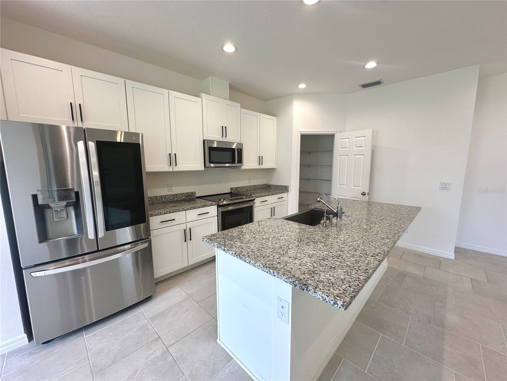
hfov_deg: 102.1
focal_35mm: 14
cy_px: 190
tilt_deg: -7.5
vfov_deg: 85.7
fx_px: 205
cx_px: 254
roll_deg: +0.0
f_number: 2.2
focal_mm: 2.22
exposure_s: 1/120
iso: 125
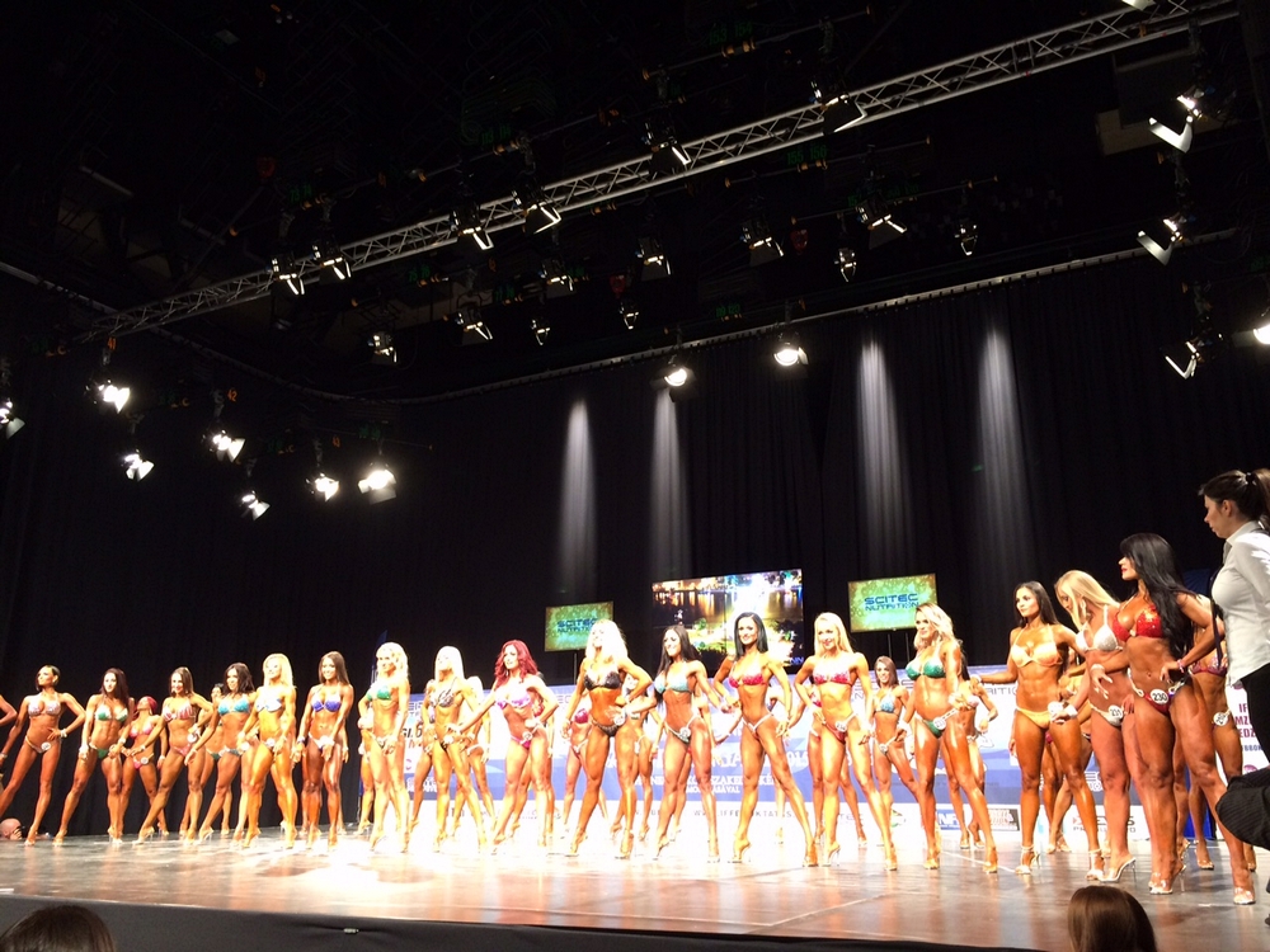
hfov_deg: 61.7
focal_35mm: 29
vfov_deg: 48.2
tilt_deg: +15.6
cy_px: 476
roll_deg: -0.2
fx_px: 1064
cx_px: 635
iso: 125
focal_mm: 4.15
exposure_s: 1/33
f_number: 2.2
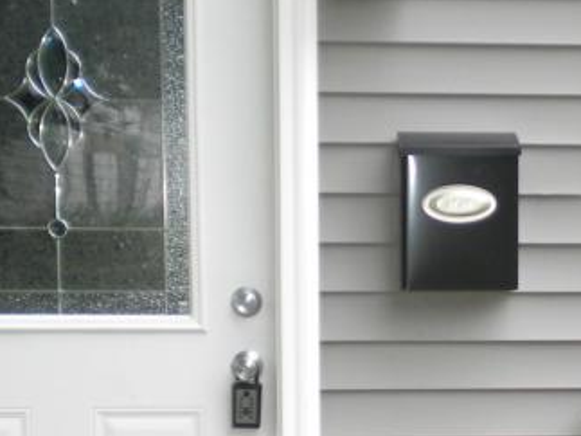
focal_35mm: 111
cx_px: 601
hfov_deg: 17.3
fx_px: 1862
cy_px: 424
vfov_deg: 13.2
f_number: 3.1
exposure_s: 1/285
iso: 113
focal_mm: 6.3
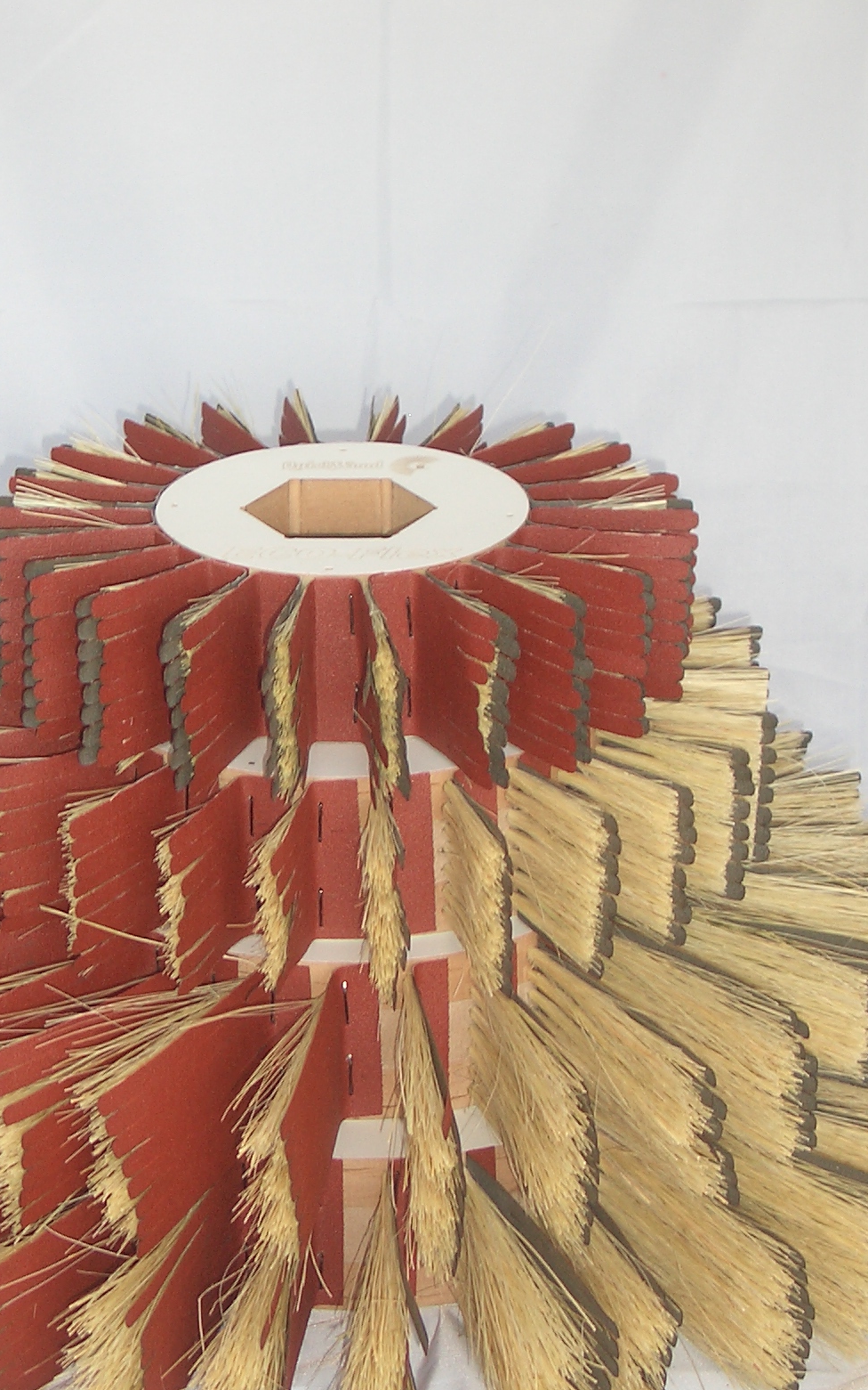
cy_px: 878
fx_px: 3670
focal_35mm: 97
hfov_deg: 13.5
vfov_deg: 21.4
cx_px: 329
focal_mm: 10.2
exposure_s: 1/80
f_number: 3.5
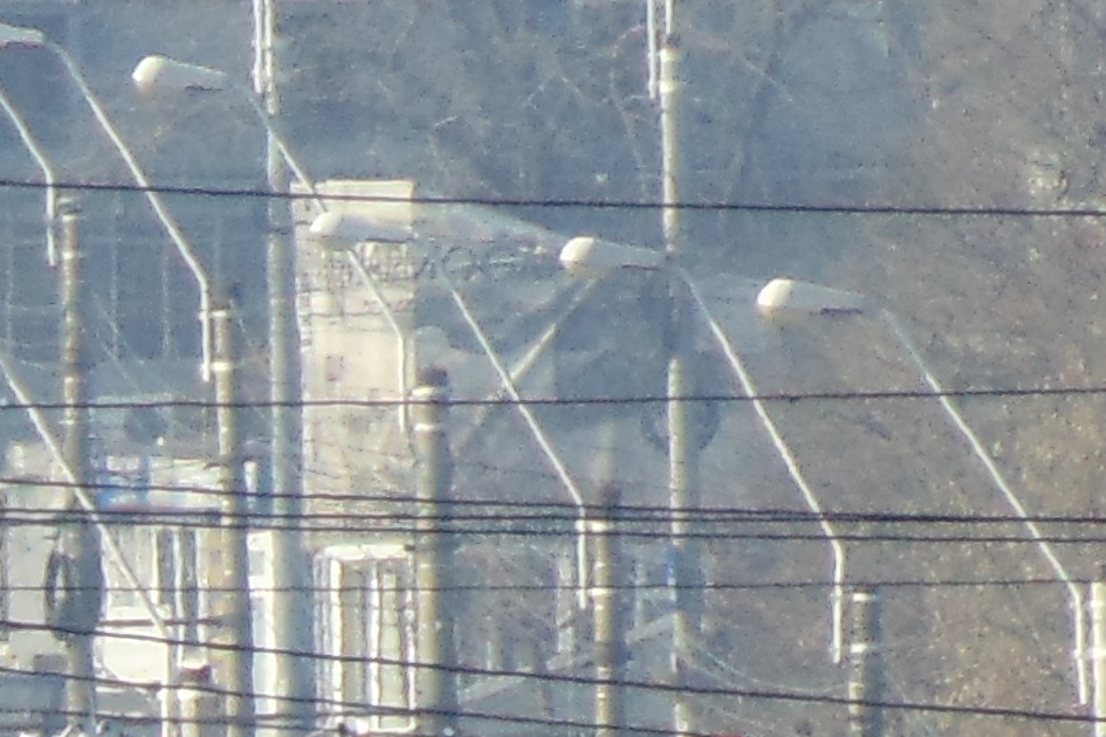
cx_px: -619
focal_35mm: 2517
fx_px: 77322
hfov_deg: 0.8
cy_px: 2162
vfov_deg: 0.5
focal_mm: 68
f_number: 4.2
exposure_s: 1/320
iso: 80
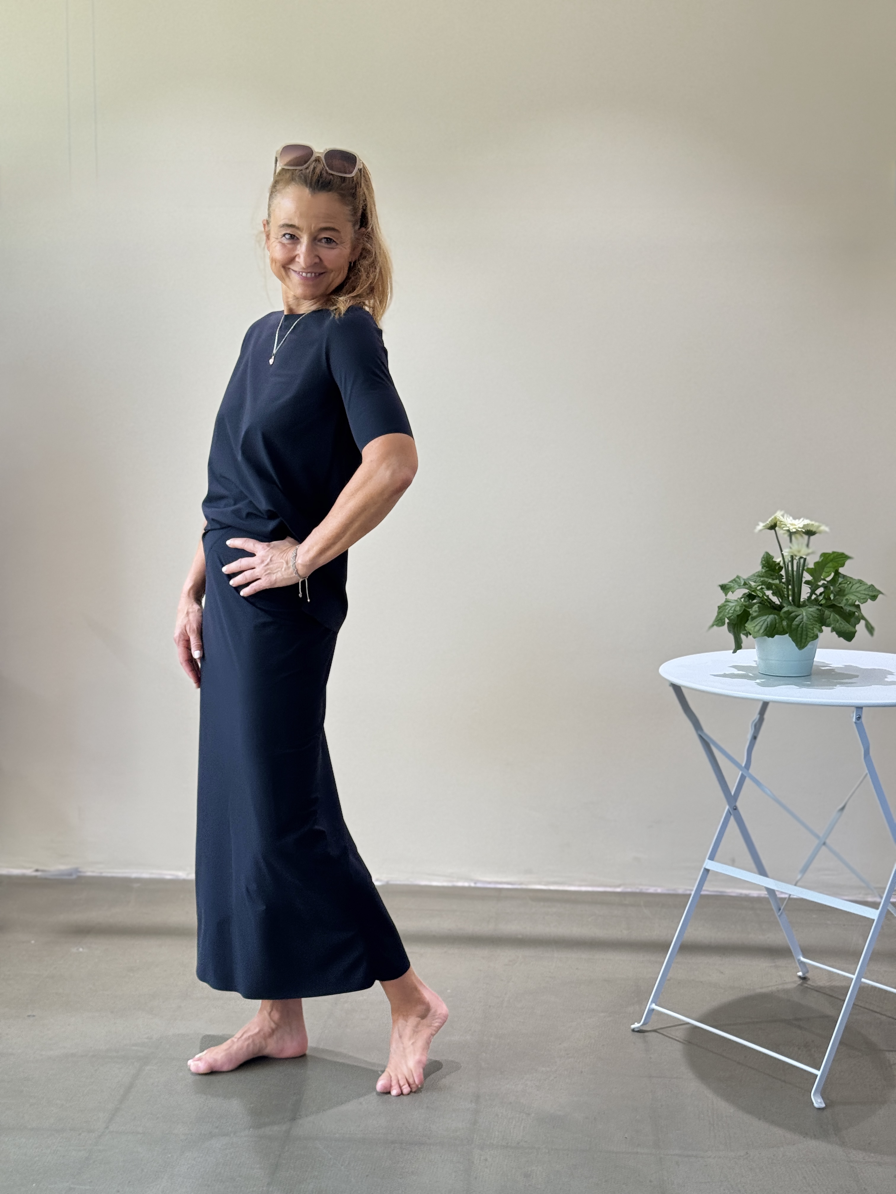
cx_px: 448
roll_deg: -0.2
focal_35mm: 48
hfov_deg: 30.3
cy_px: 597
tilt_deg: -7.5
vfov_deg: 39.7
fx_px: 1657
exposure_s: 1/135
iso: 50
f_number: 1.78
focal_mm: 6.76
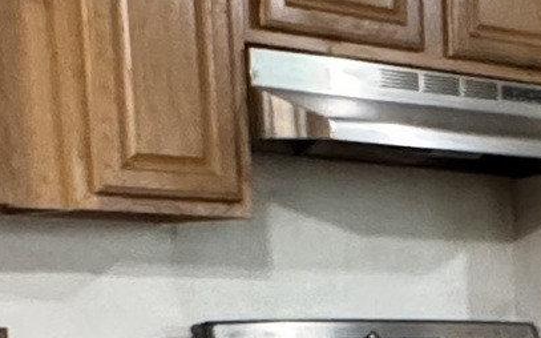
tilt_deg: -9.9
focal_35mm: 112
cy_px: 583
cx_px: 954
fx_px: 1651
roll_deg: -0.3
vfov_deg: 11.0
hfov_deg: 16.0
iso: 1000
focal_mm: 2.22
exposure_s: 1/40
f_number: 2.2
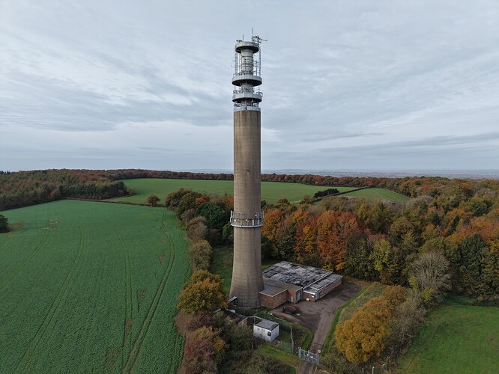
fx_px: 346
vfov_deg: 56.8
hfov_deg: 71.6
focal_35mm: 24
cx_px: 250
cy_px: 187
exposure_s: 1/3000
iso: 160
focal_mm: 8.67
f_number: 1.8
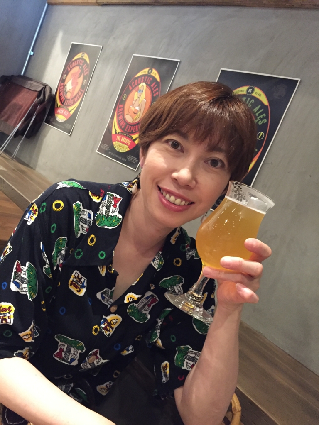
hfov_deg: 48.2
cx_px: 160
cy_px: 212
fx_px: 356
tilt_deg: -7.5
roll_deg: -23.3
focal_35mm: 29
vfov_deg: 61.7
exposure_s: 1/17
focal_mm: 4.15
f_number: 2.2
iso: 400
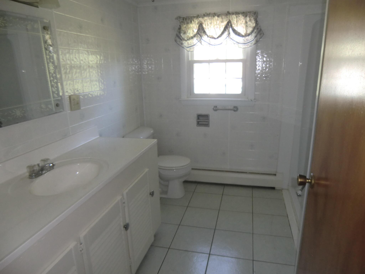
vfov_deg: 56.8
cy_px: 137
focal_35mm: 24
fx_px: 253
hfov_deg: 71.6
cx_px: 182
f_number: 3.2
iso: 320
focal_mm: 4.3
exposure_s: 1/60
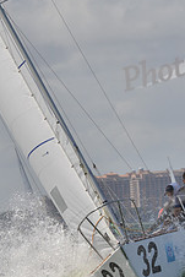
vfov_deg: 4.0
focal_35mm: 514
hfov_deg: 2.7
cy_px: 141
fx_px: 3956
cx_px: 59
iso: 280
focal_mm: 200
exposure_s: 1/1600
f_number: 7.1
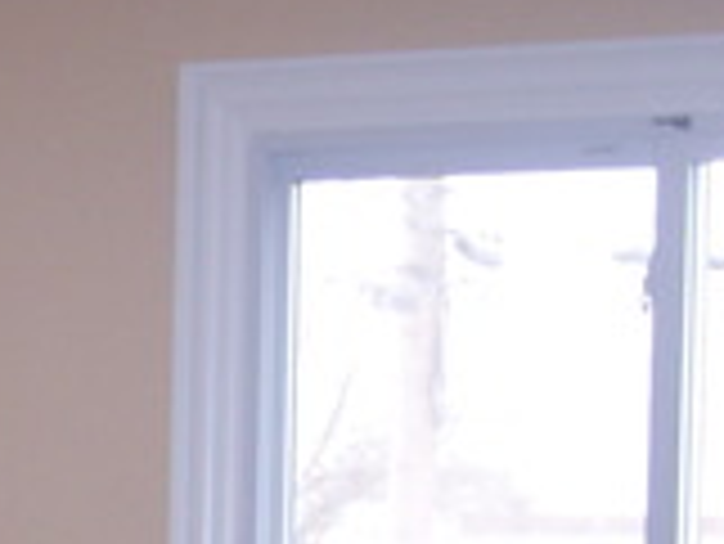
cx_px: -288
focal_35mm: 155
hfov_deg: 12.3
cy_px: 805
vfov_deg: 9.3
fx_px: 3244
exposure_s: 1/60
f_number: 2.8
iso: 100
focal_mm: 8
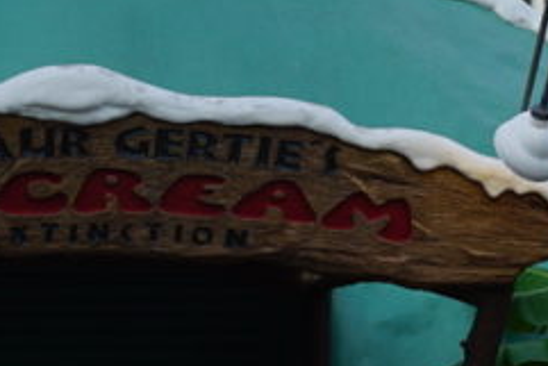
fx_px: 3792
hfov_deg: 7.7
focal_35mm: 249
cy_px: -532
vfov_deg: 5.3
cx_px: 1278
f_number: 9
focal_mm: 50
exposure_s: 1/125
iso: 100
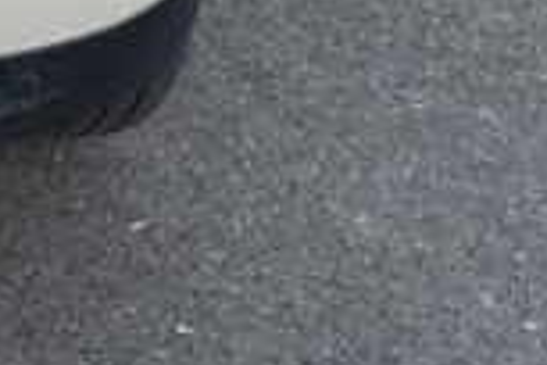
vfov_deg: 9.1
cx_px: -672
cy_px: -603
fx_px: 1975
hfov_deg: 12.9
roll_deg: +1.6
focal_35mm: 130
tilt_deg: -16.3
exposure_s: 1/186
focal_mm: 6.86
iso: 64
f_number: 1.78
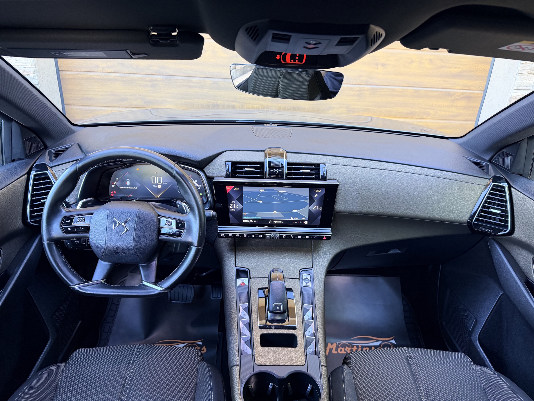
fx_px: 370
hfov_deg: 71.6
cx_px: 267
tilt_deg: -23.9
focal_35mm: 24
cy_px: 200
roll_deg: -2.9
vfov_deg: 56.8
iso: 200
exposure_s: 1/89
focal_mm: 6.76
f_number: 1.78
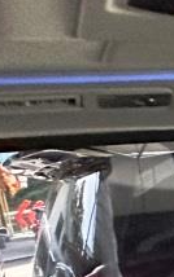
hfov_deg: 9.6
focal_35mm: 71
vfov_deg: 28.9
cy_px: 158
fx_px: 538
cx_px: 606
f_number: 2.2
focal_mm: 2.22
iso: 400
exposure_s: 1/60
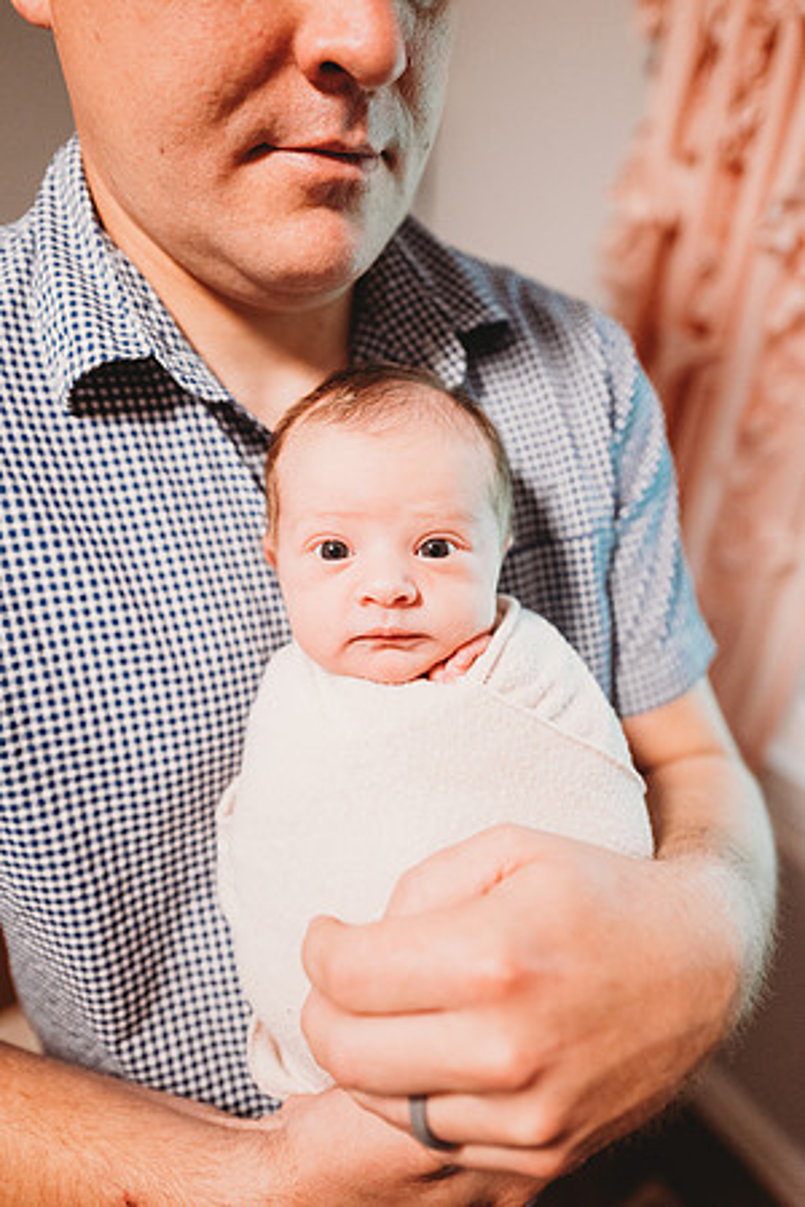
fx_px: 805
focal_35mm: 24
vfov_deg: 73.7
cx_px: 402
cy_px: 604
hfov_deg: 53.1
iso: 2000
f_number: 2.2
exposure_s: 1/160
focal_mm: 24
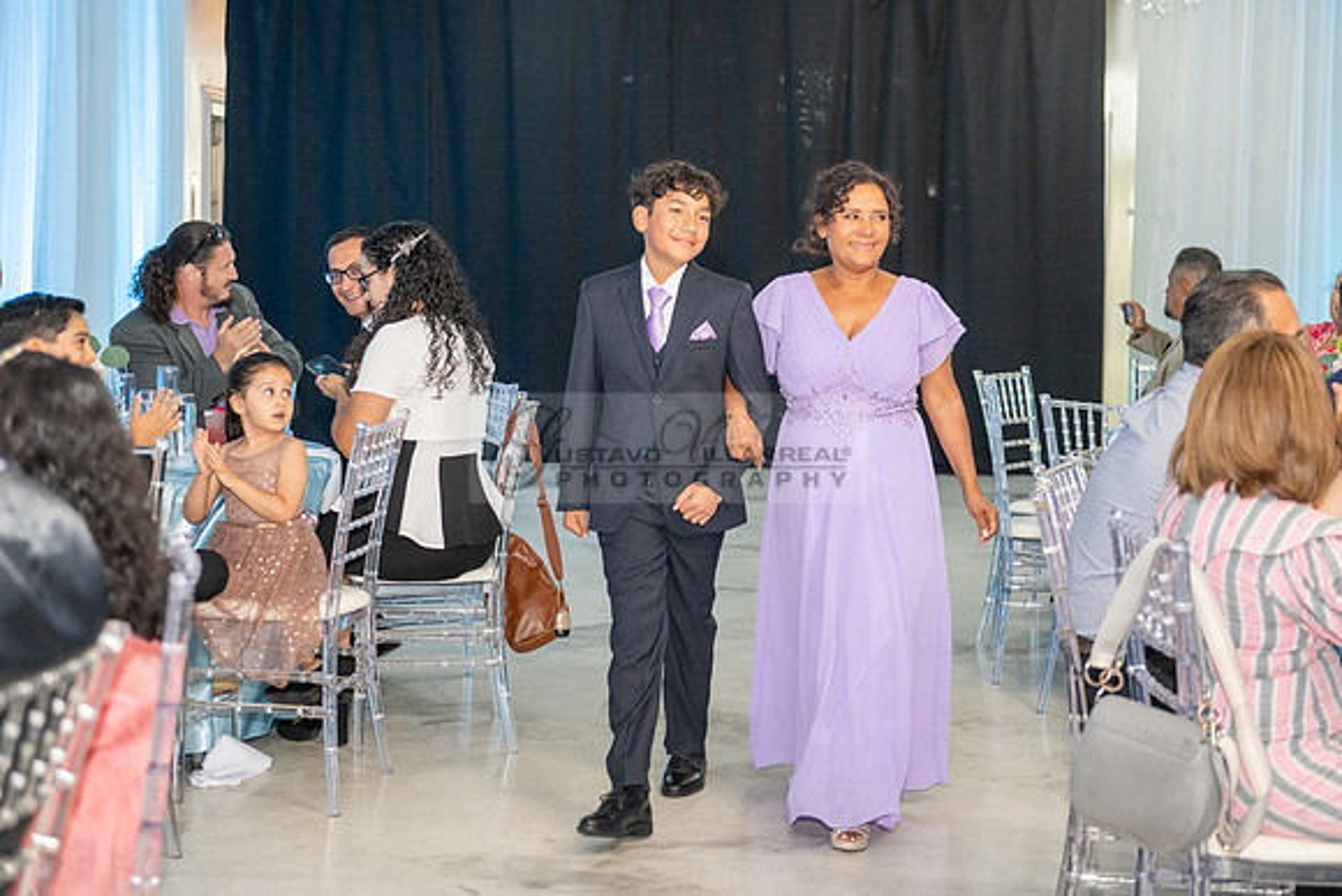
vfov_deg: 24.8
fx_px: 2035
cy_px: 407
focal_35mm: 55
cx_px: 671
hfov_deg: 36.5
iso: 1000
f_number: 3.2
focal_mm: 50
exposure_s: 1/160
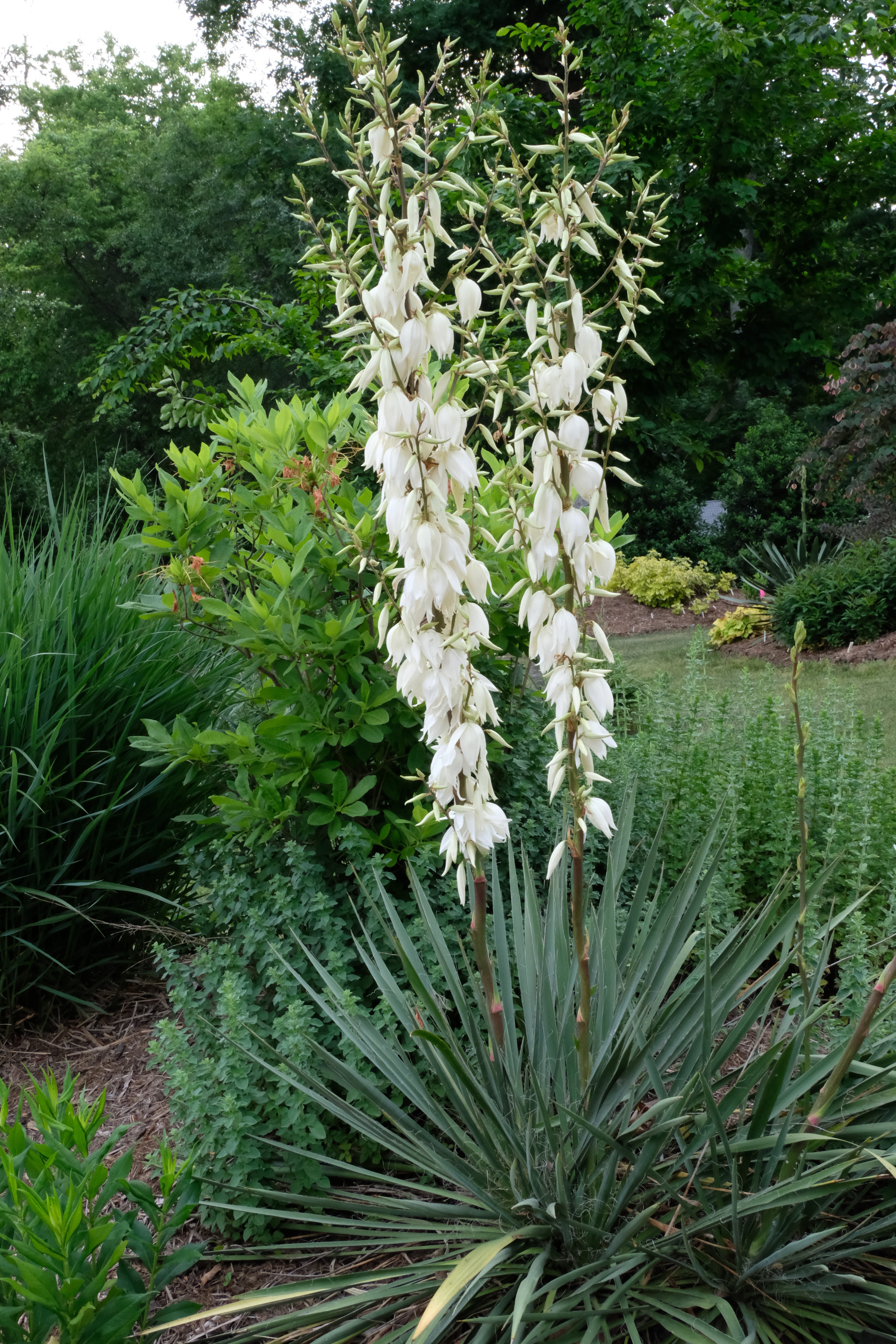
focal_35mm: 46
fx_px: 1717
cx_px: 448
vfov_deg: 42.7
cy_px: 672
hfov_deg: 29.2
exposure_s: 1/85
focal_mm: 30.9
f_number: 16
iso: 3200
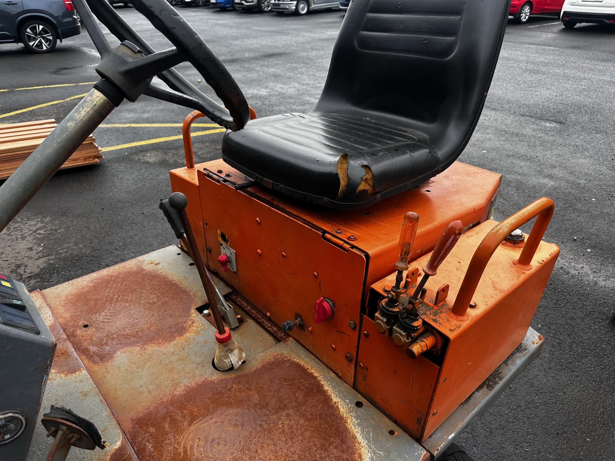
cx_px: 308
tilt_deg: -29.6
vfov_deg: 56.8
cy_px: 230
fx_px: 426
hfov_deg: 71.6
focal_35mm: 24
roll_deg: -1.4
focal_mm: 6.86
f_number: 1.78
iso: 80
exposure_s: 1/971
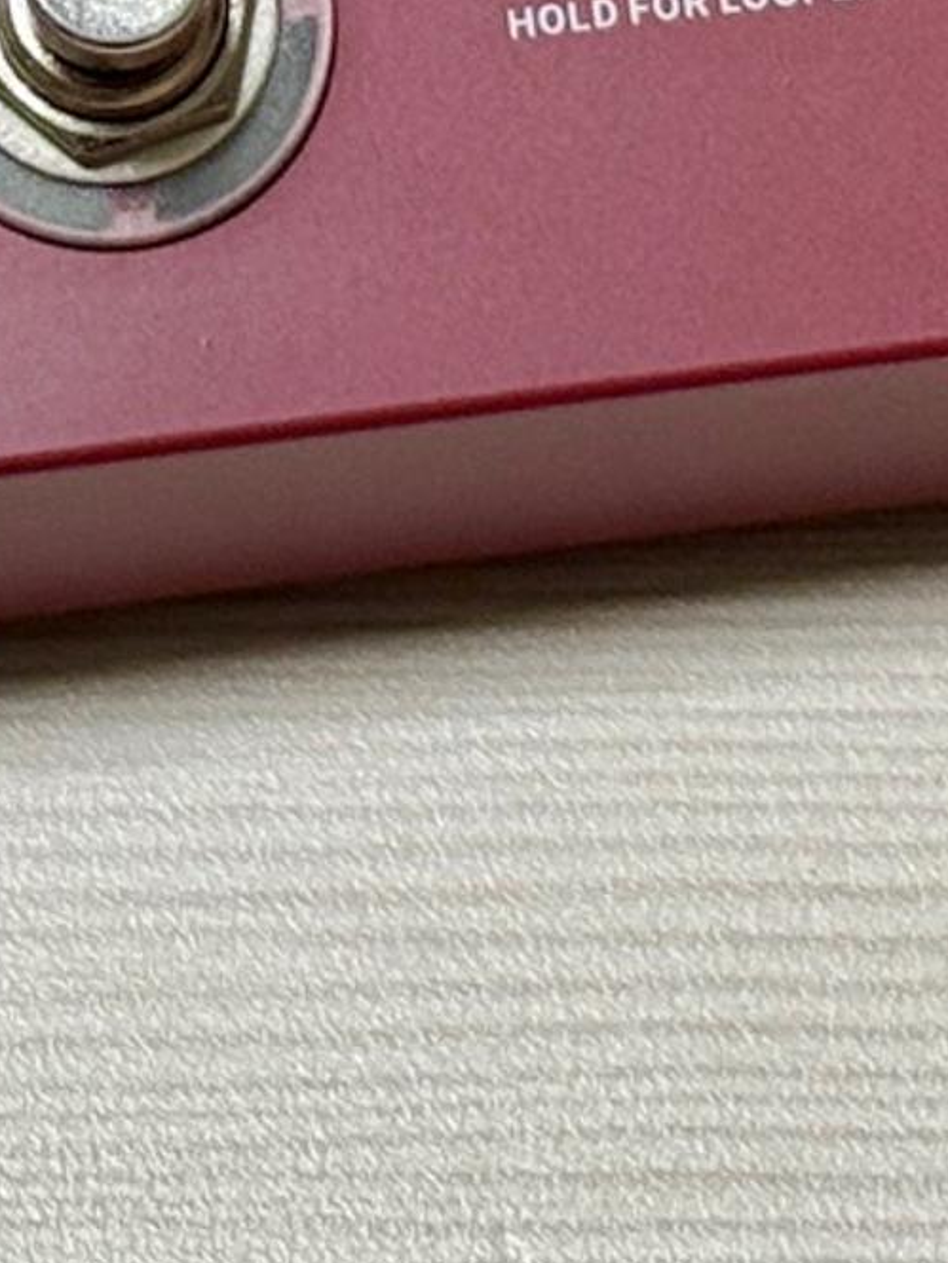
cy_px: -888
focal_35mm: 189
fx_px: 6899
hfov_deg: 7.9
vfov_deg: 10.0
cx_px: 321
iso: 100
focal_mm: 6.76
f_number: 1.78
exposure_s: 1/60
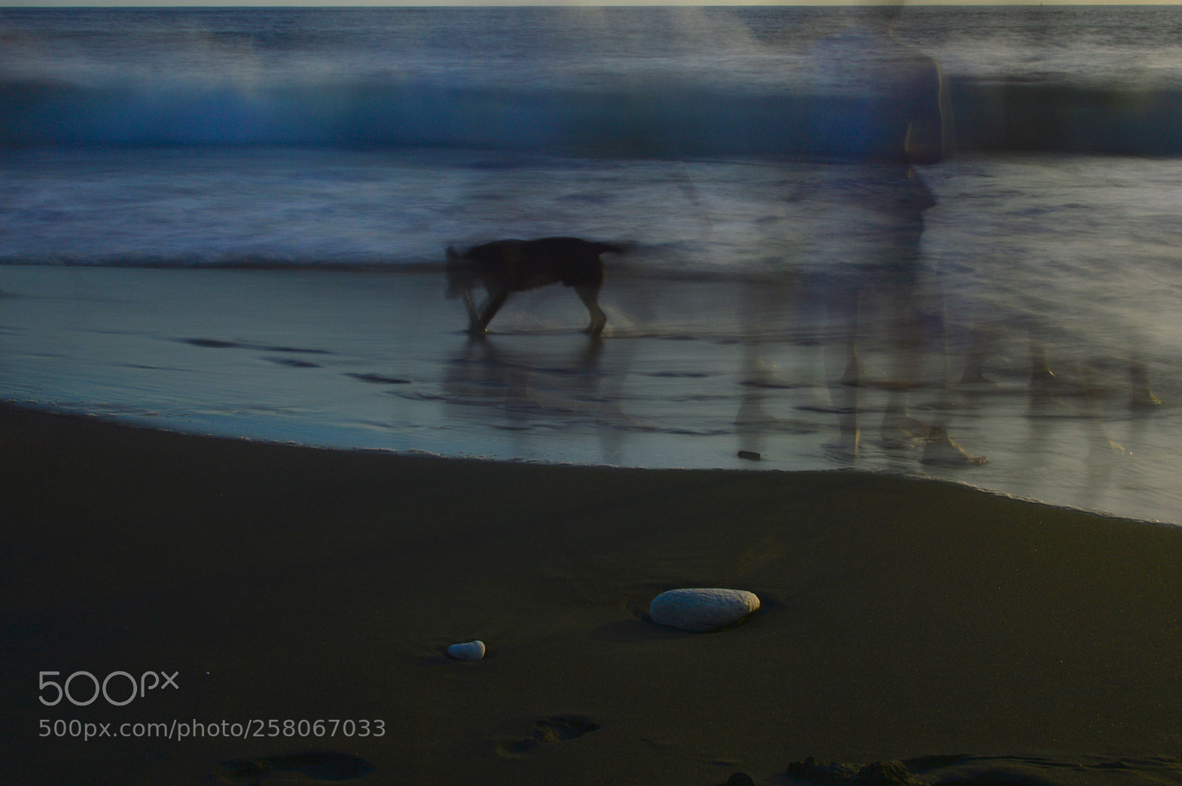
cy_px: 387
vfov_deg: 25.2
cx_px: 594
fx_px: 1755
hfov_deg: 37.2
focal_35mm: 54
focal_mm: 35
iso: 100
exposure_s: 2.3
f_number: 11
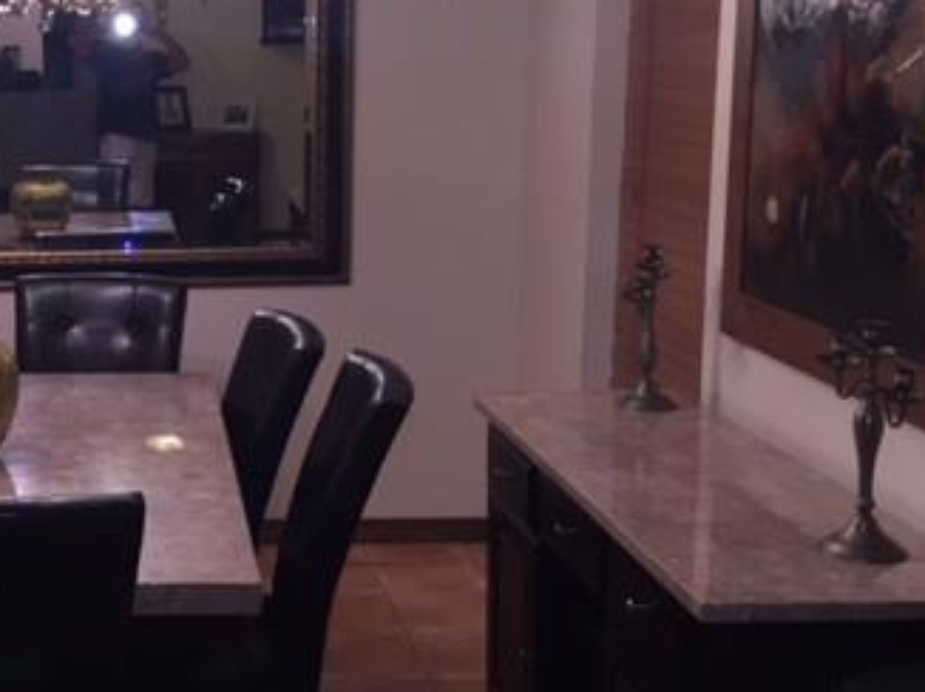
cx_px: 74
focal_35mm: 57
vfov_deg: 25.6
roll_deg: +0.7
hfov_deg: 32.0
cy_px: 332
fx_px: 1522
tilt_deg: -8.9
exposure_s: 1/17
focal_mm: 4.15
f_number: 2.2
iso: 100
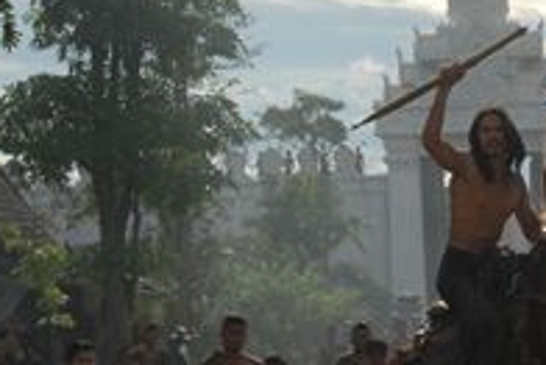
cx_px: 566
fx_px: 2838
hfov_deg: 10.9
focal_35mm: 187
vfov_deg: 7.4
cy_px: 258
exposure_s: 1/1000
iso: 250
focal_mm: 46
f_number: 10
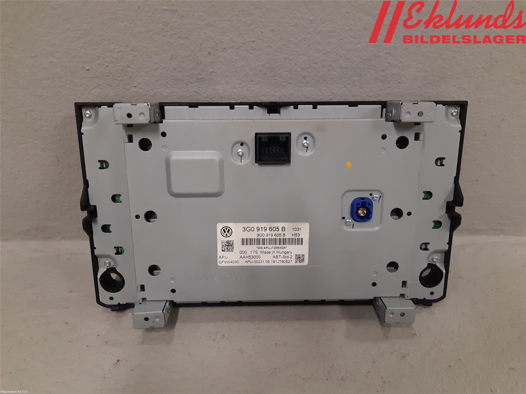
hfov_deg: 67.3
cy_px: 197
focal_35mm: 26
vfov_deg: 53.1
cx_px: 263
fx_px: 395
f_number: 1.7
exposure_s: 1/50
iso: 160
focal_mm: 3.93
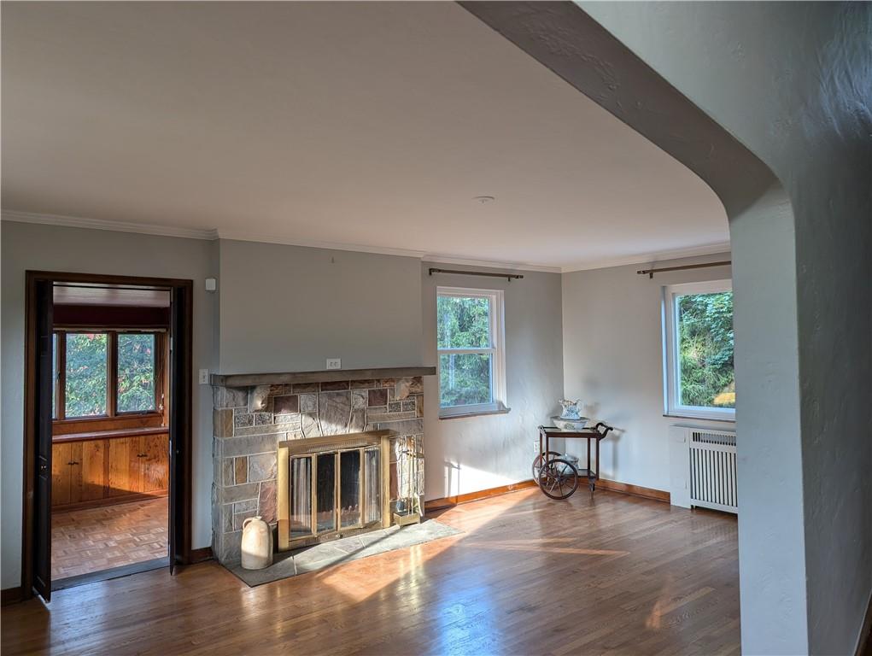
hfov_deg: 71.5
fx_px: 605
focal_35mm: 24
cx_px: 436
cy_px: 328
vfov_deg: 56.9
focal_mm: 6.9
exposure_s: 1/30
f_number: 1.68
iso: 27
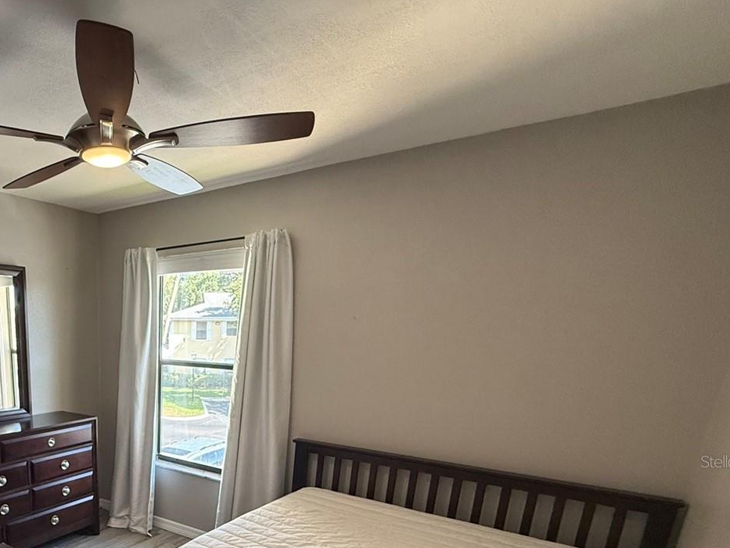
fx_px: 506
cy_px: 461
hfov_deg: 65.3
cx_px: 149
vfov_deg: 52.1
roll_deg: -1.3
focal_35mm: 24
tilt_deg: -14.1
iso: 320
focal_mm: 2.22
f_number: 2.2
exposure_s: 1/120
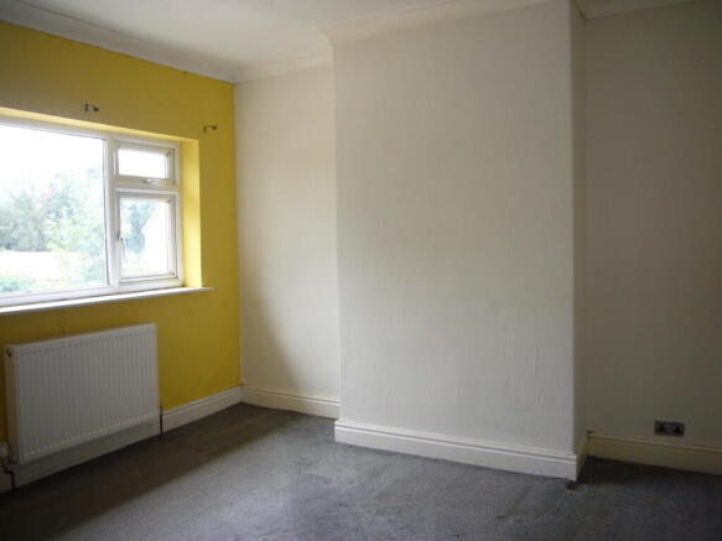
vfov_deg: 49.7
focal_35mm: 28
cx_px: 361
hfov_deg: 63.5
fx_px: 584
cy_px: 270
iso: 100
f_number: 2.8
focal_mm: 4.6
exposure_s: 1/30
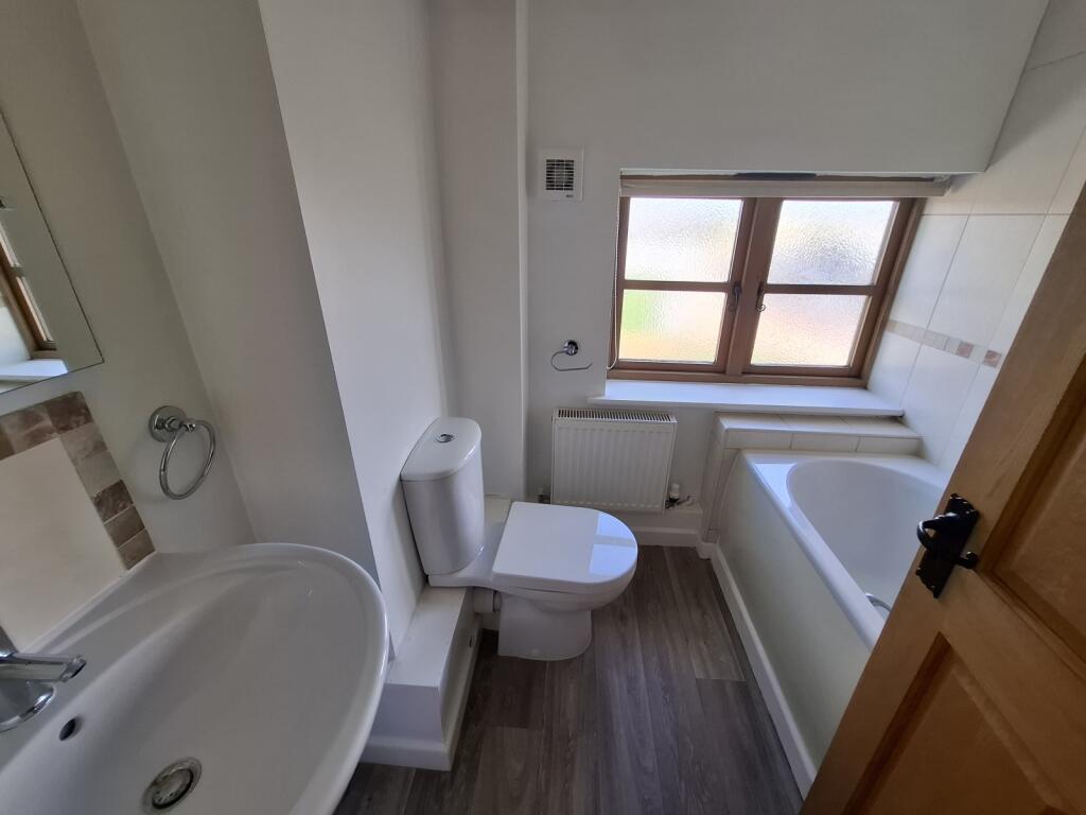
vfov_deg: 89.9
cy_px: 408
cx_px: 543
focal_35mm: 13
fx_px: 408
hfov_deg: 106.2
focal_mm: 1.74
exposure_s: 1/100
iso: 50
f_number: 2.2
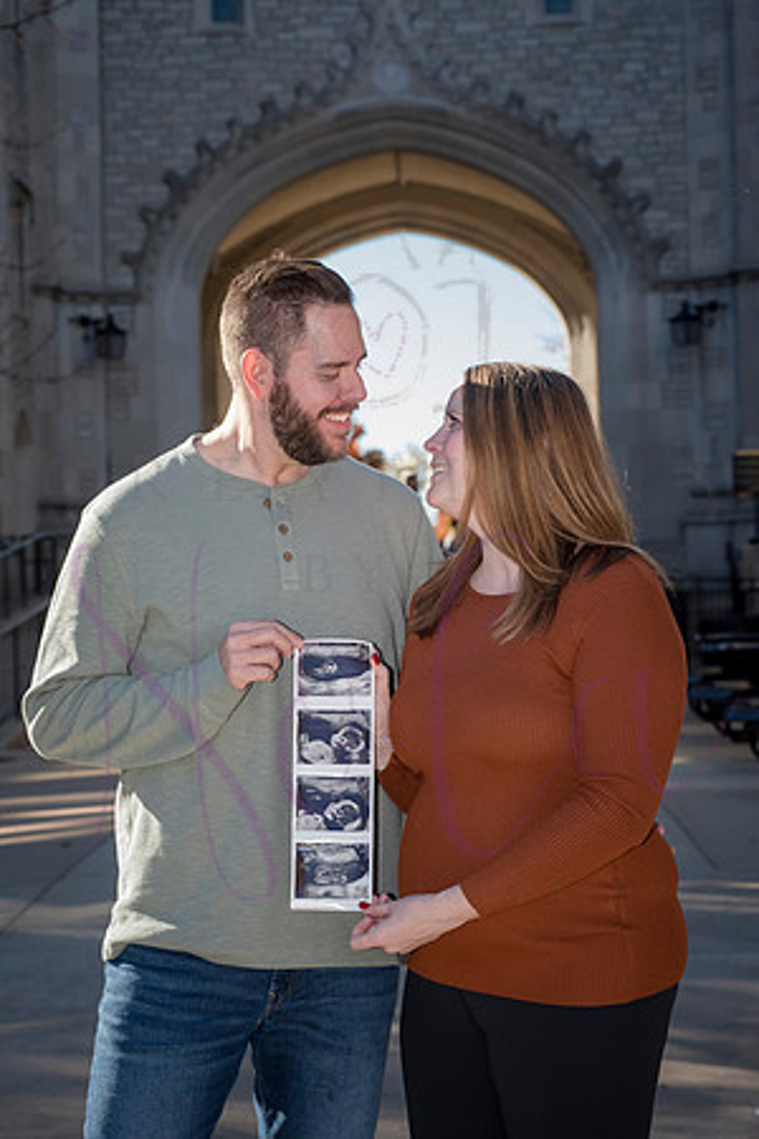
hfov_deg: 15.9
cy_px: 570
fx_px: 2720
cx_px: 380
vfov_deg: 23.6
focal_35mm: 86
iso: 800
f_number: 9
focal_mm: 86
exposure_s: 1/500
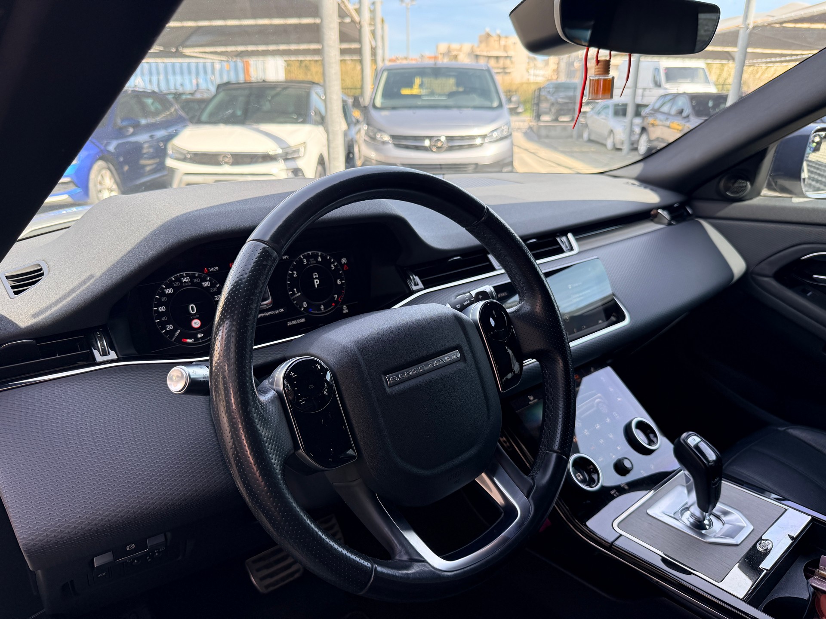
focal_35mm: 24
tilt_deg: -18.6
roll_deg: +0.2
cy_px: 310
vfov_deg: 56.8
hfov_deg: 71.6
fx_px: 573
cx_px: 413
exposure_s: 1/547
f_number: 1.78
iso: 100
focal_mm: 6.76
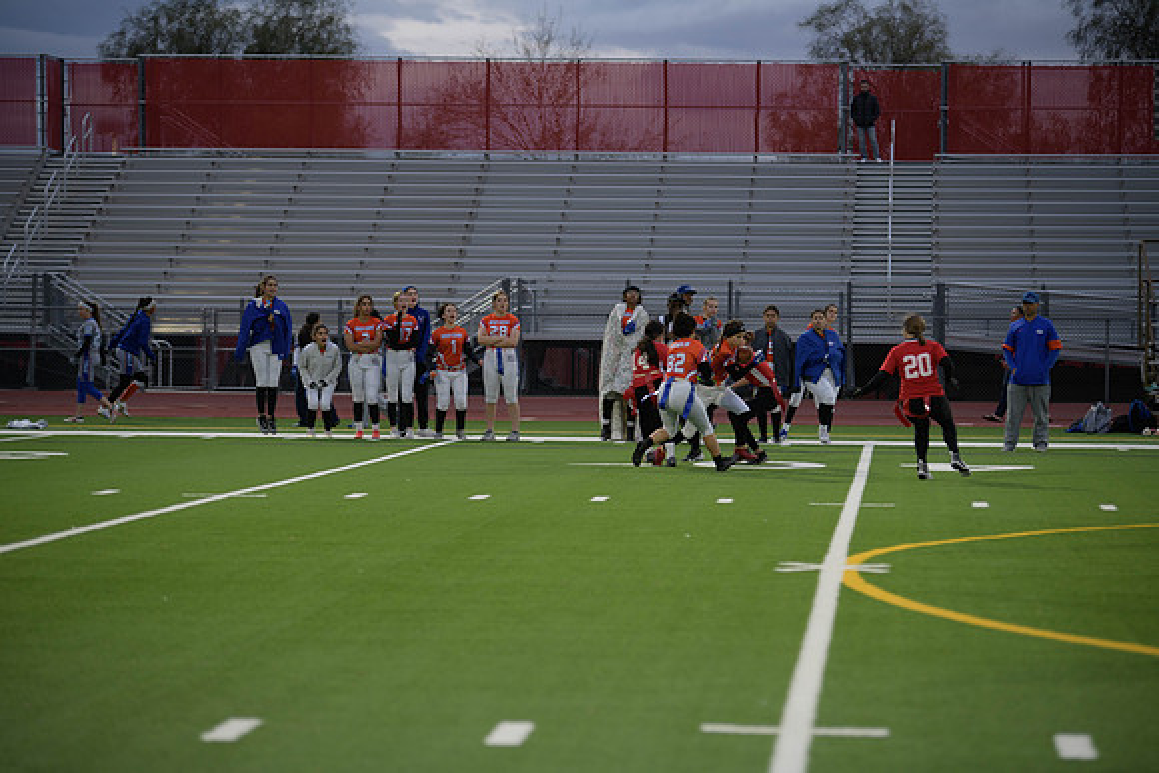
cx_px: 580
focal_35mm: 130
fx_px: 4186
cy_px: 386
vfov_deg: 10.6
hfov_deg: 15.8
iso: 320
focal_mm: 130
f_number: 2.8
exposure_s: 1/200
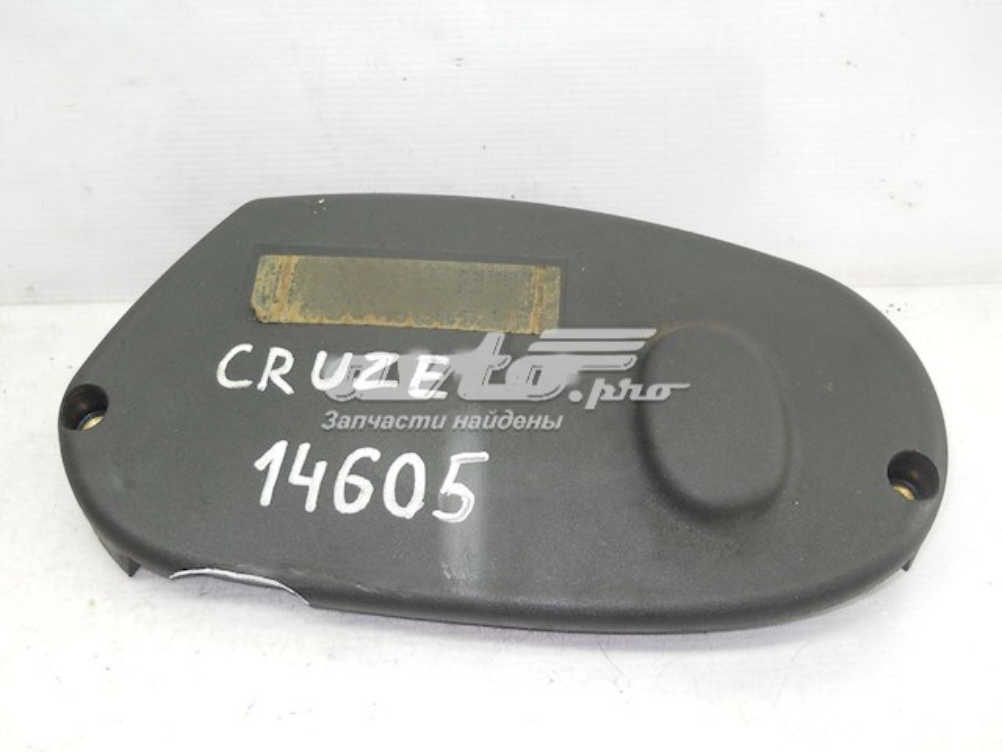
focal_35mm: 41
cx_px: 501
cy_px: 376
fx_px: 1187
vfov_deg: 35.1
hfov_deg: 45.8
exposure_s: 1/30
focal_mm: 6.72
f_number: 3.1
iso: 125
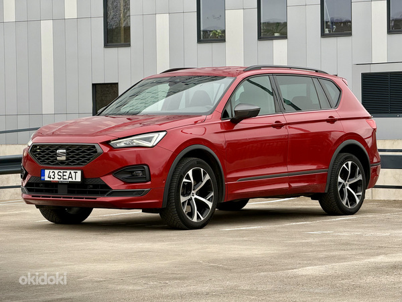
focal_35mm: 120
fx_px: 1394
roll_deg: +0.9
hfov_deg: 16.4
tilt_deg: -0.2
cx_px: 201
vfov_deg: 12.3
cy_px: 151
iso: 64
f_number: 2.8
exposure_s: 1/171
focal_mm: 15.66
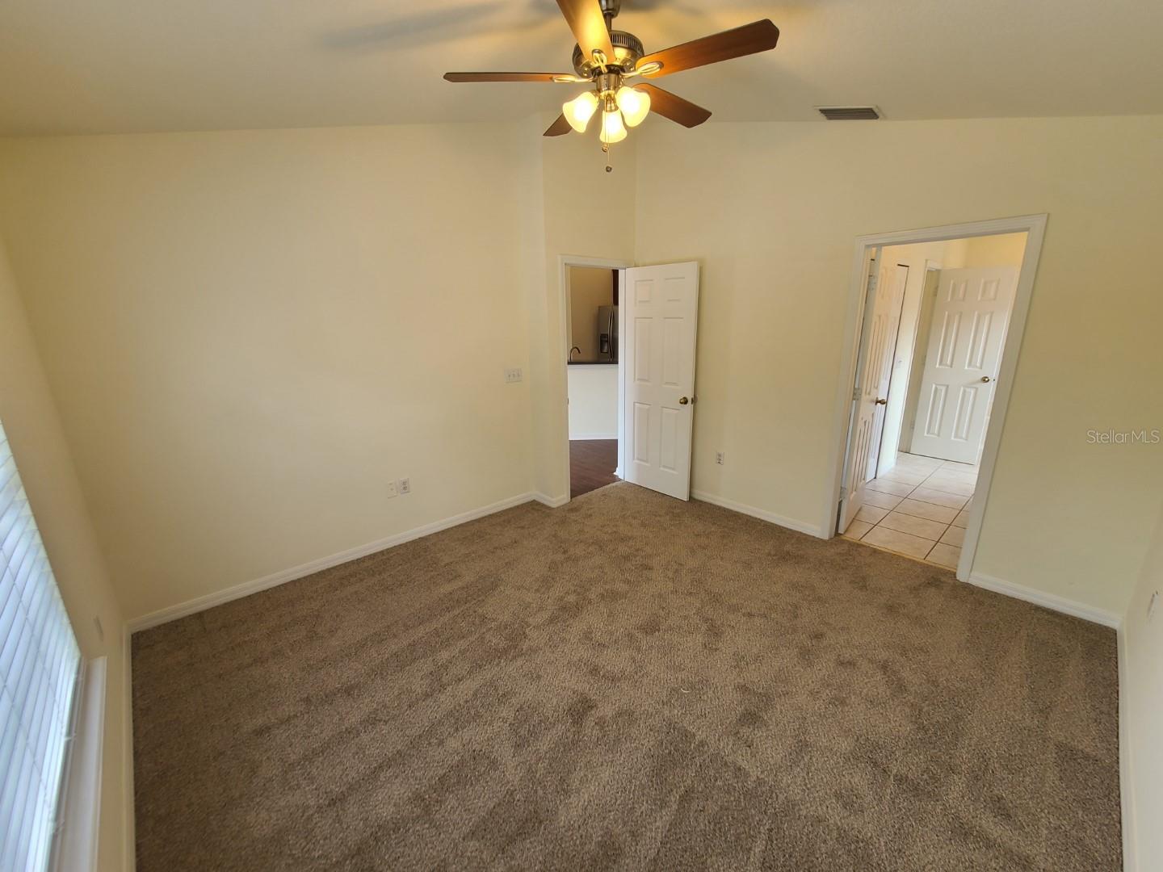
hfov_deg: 106.2
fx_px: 437
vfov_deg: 89.9
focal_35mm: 13
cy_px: 436
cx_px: 582
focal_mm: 2.2
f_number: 2.2
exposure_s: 1/60
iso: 80
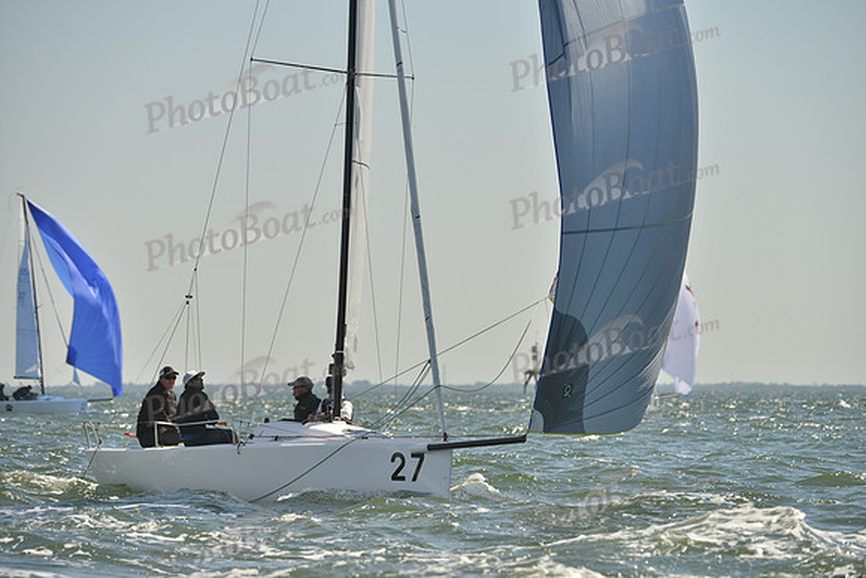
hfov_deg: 8.2
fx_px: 6015
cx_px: 433
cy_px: 289
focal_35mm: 250
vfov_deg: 5.5
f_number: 7.1
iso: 280
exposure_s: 1/1250
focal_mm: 250
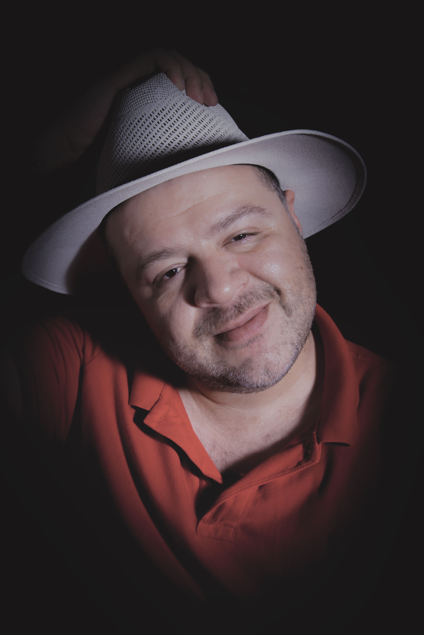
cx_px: 212
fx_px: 636
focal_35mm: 36
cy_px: 318
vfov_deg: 53.1
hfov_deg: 36.9
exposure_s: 1/200
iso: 100
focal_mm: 24
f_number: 8
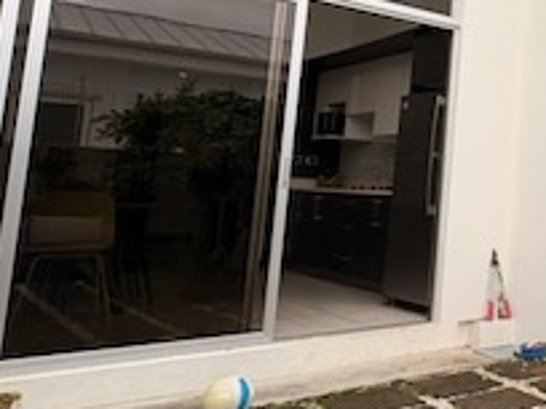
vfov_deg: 32.5
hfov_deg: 31.4
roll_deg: -1.8
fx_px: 694
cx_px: 736
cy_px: 126
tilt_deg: +6.2
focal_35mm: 44
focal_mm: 2.22
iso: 40
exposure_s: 1/636
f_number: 2.2
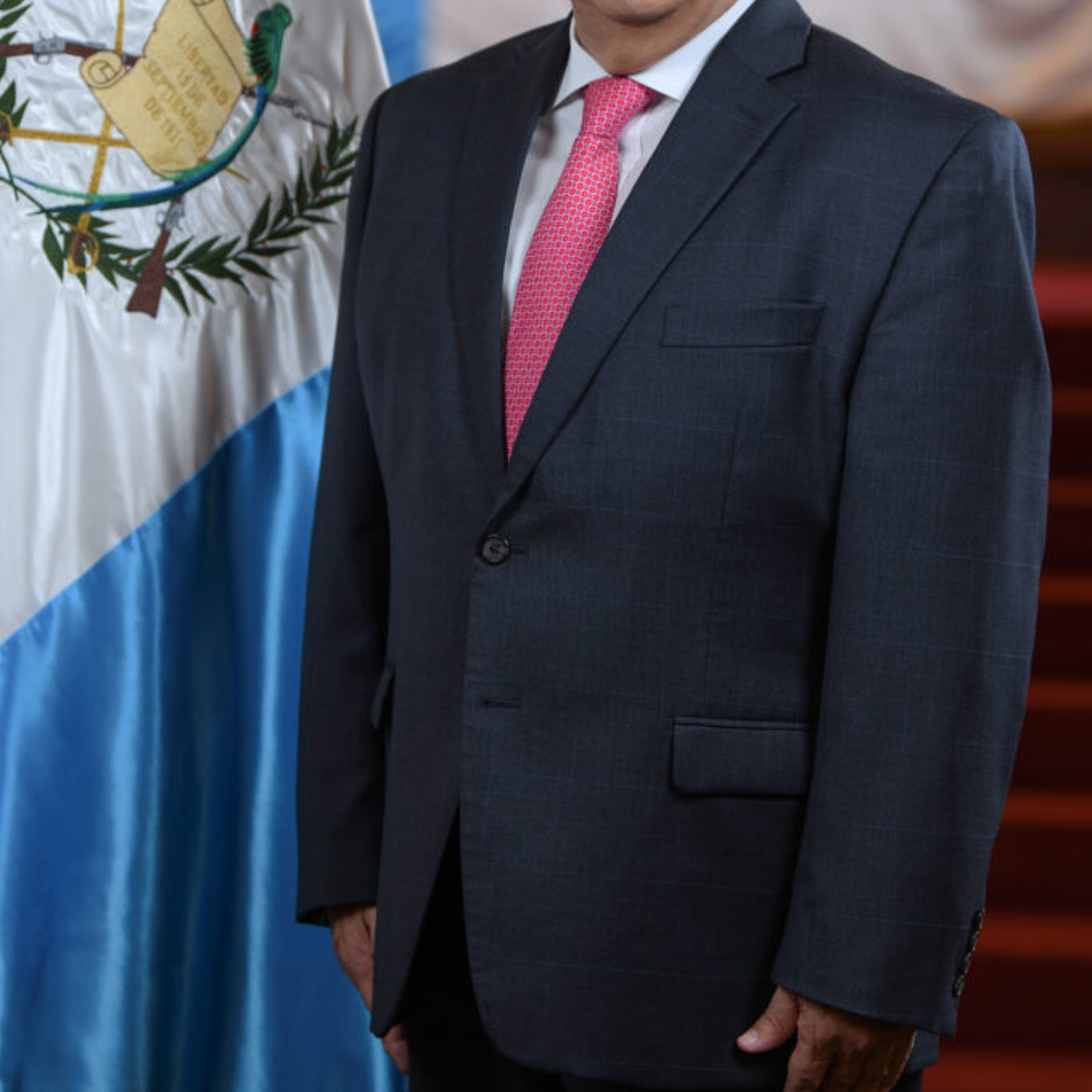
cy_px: 392
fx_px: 5032
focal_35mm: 141
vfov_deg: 12.4
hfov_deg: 12.4
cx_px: 548
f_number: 3.5
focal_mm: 110
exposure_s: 1/160
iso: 400
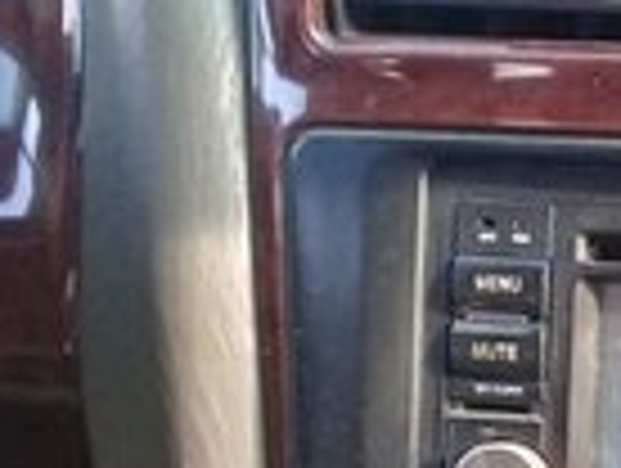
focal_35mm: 148
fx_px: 2660
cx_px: 855
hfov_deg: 12.8
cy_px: 610
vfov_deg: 9.9
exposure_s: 1/40
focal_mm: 3.3
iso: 80
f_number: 2.2
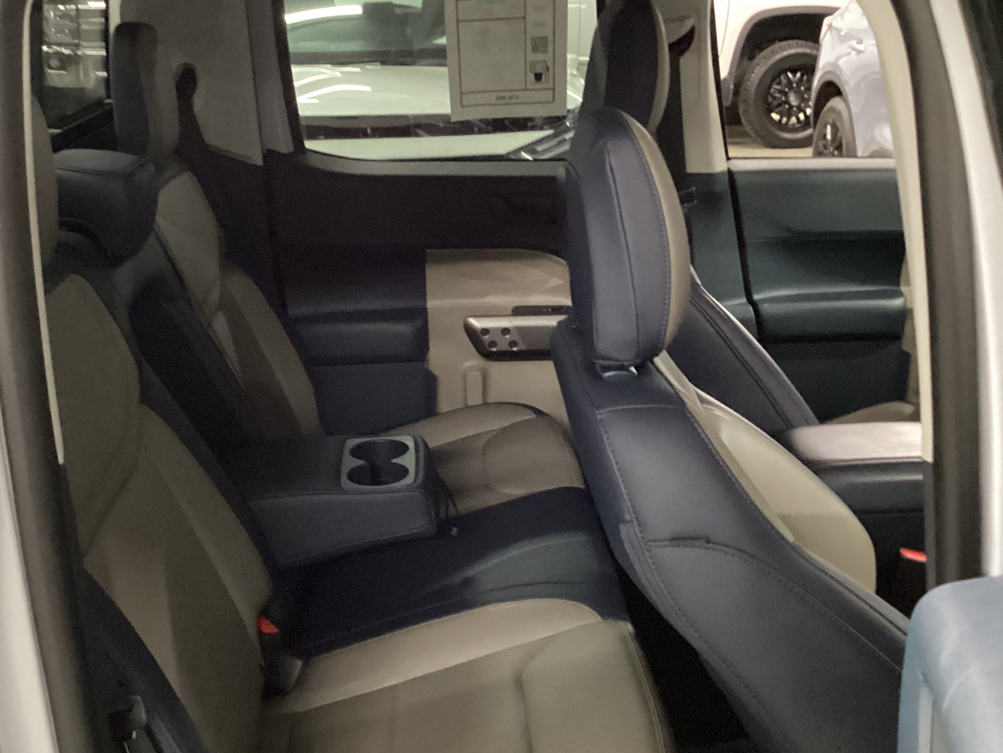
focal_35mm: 43
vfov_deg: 33.5
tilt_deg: -22.9
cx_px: 491
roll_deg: +1.6
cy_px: 433
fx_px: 1246
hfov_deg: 43.8
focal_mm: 3.3
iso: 640
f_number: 2.4
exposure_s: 1/20
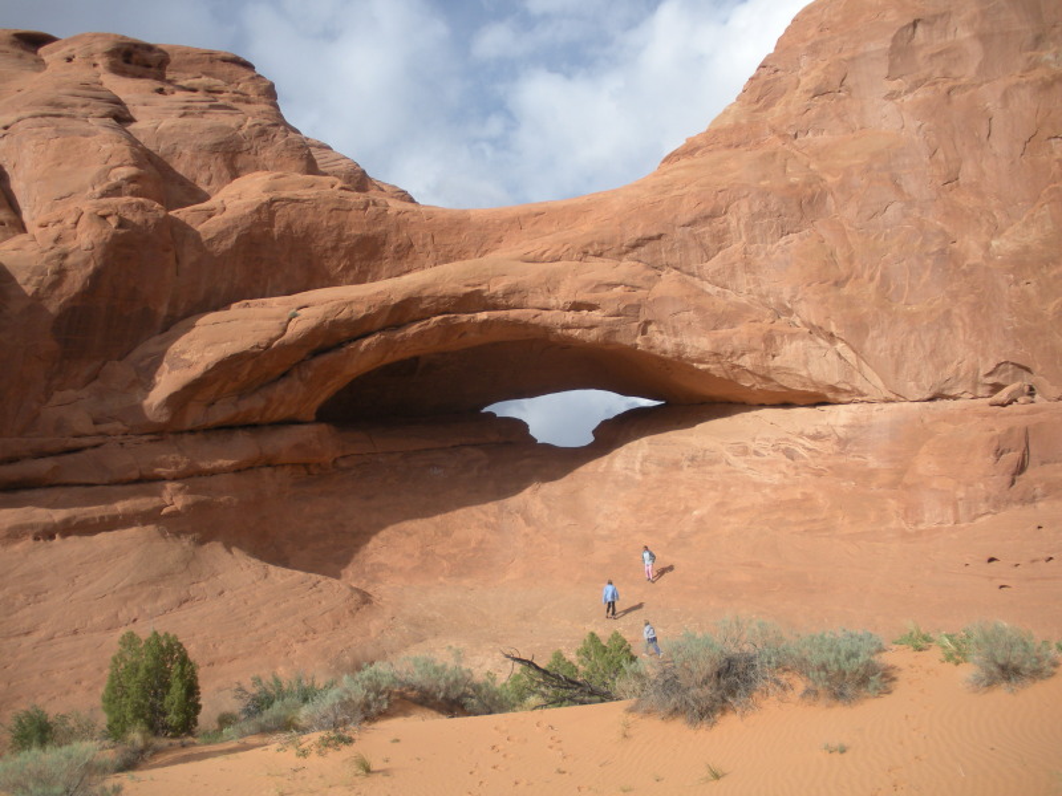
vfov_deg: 39.7
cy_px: 398
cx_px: 531
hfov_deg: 51.4
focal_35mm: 36
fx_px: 1104
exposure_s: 1/634
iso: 64
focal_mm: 6.3
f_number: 3.5
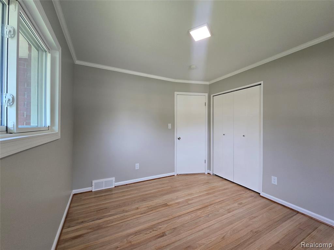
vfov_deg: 89.9
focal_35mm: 13
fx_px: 125
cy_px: 125
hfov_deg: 106.2
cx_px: 167
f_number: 2.2
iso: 100
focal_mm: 2.2
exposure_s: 1/60
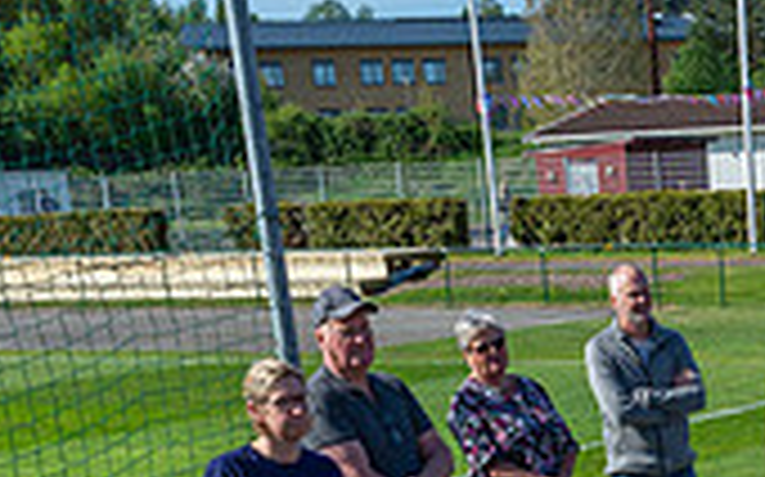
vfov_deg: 13.5
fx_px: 1813
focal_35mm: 87
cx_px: 909
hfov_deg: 22.1
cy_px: 848
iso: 180
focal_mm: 24
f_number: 5
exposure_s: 1/800
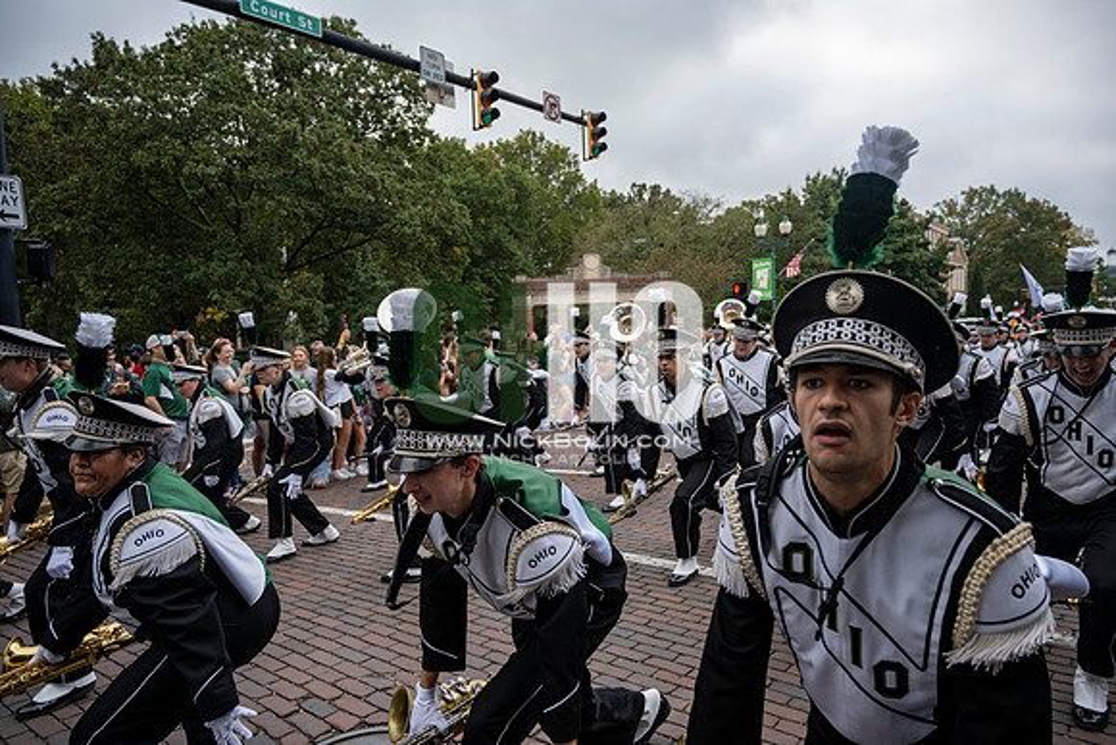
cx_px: 558
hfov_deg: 73.7
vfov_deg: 53.2
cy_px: 372
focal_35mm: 24
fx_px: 744
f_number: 4
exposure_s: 1/1600
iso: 500
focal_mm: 24
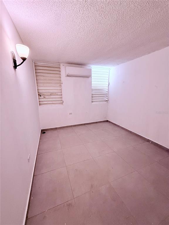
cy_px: 112
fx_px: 91
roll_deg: +0.5
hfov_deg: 85.7
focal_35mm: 14
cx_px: 84
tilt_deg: -12.2
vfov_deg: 102.1
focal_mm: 2.22
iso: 400
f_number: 2.2
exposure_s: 1/60
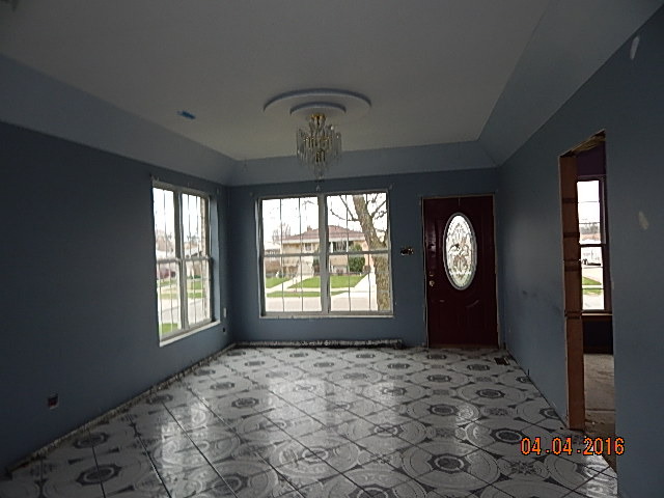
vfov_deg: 58.9
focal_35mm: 23
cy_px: 249
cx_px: 332
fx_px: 441
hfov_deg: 73.9
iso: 125
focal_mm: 4
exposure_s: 1/60
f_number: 3
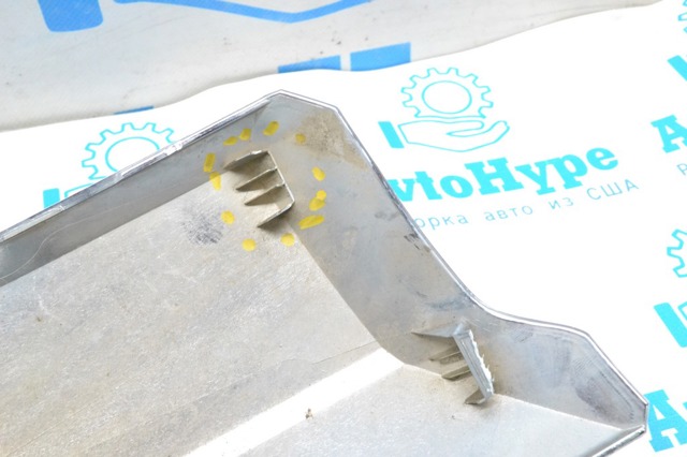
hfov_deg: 45.0
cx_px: 344
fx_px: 830
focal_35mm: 44
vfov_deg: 30.8
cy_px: 228
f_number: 9
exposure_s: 1/125
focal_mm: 29
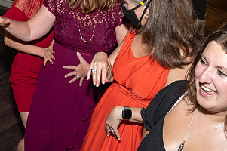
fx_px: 422
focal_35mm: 67
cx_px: 42
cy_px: 33
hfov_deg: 29.3
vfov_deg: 20.1
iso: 400
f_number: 6.3
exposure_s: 1/250
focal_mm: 17
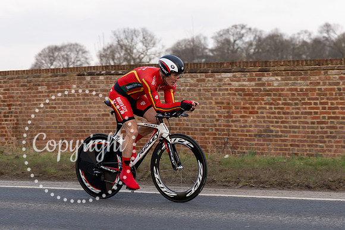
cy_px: 101
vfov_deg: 13.3
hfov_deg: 19.8
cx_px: 172
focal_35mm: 103
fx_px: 987
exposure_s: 1/800
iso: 160
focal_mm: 70
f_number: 3.5
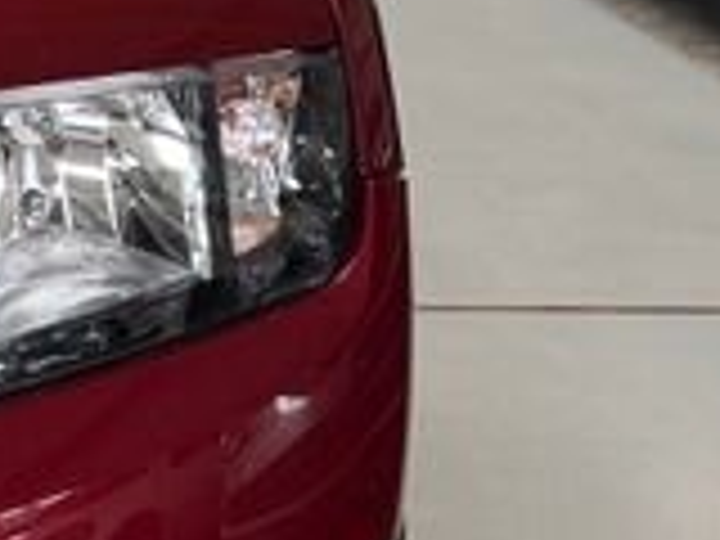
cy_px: -216
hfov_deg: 11.0
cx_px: -968
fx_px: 3203
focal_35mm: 154
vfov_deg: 9.4
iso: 200
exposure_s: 1/121
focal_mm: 6.76
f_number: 1.78
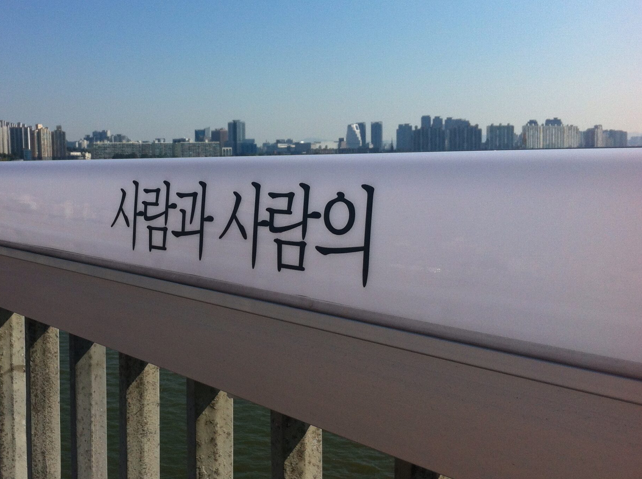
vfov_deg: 29.6
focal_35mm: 49
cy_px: 229
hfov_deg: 38.5
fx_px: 907
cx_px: 206
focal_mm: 3.85
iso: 80
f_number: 2.8
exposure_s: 1/2011
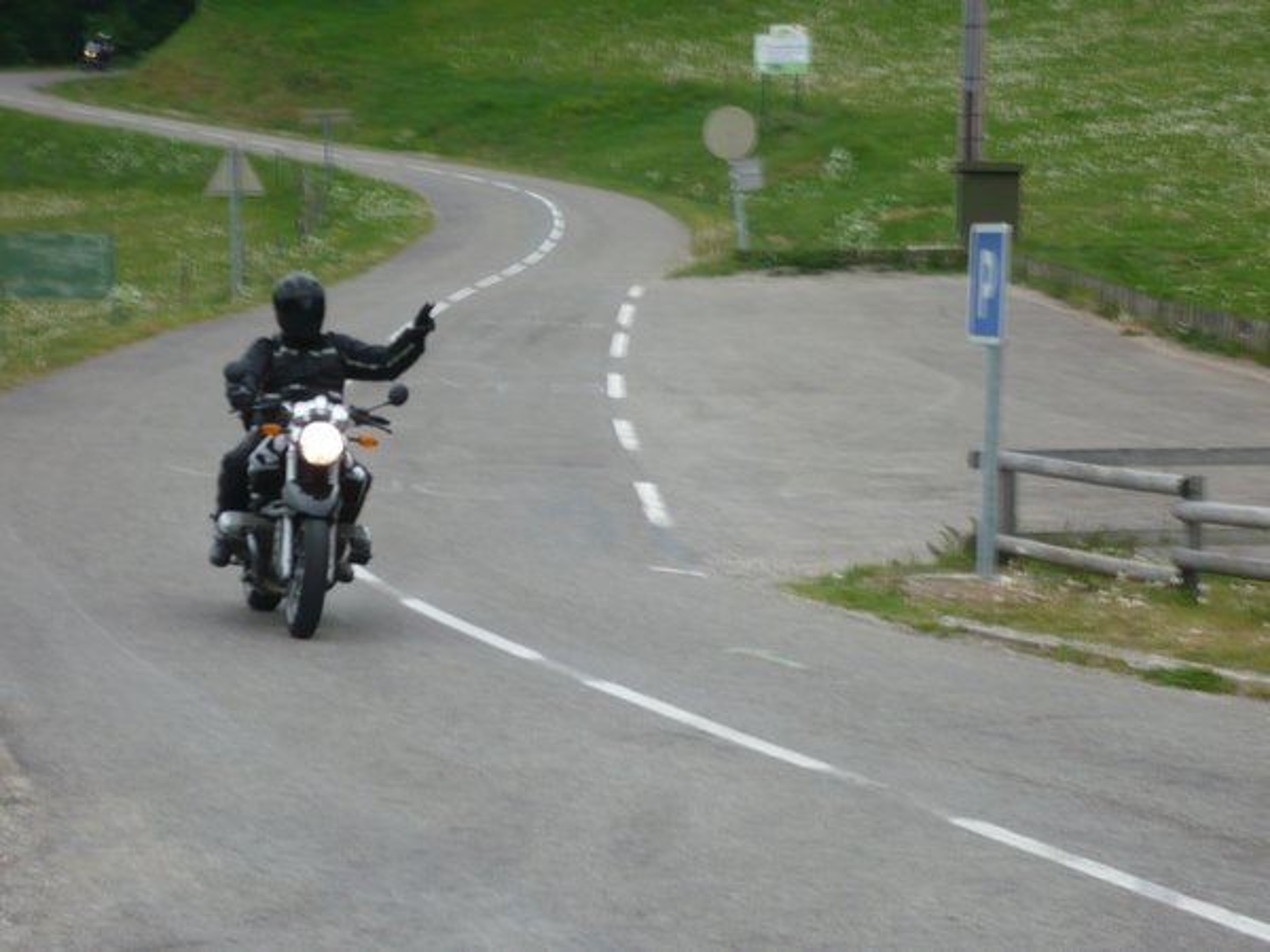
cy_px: 476
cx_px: 635
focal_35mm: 105
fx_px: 3852
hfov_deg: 18.7
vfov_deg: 14.1
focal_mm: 17.4
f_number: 5
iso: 100
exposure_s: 1/60
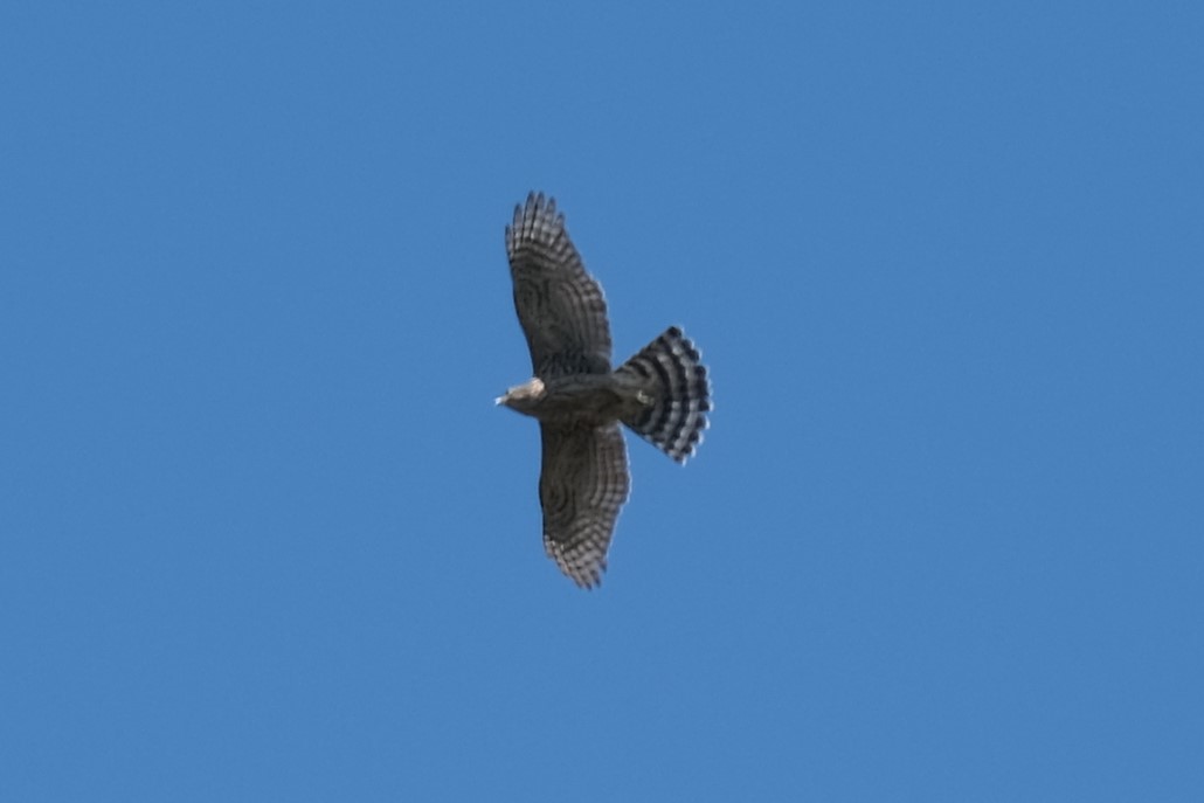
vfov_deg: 2.3
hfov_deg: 3.4
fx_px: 20068
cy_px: 402
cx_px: 602
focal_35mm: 600
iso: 160
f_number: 5.6
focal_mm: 400
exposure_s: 1/500
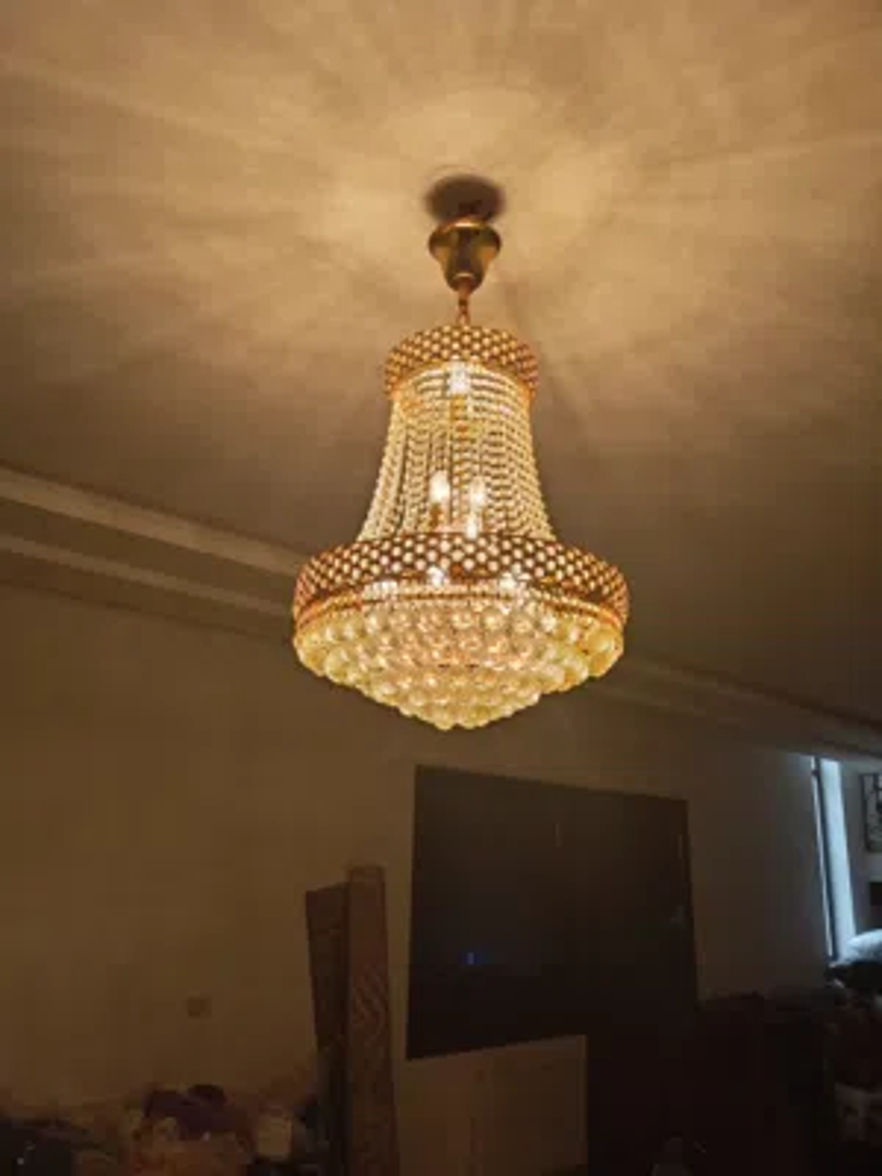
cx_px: 441
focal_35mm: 27
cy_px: 588
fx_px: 917
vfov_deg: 65.3
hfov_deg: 51.4
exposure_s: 1/33.3
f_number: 1.8
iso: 129
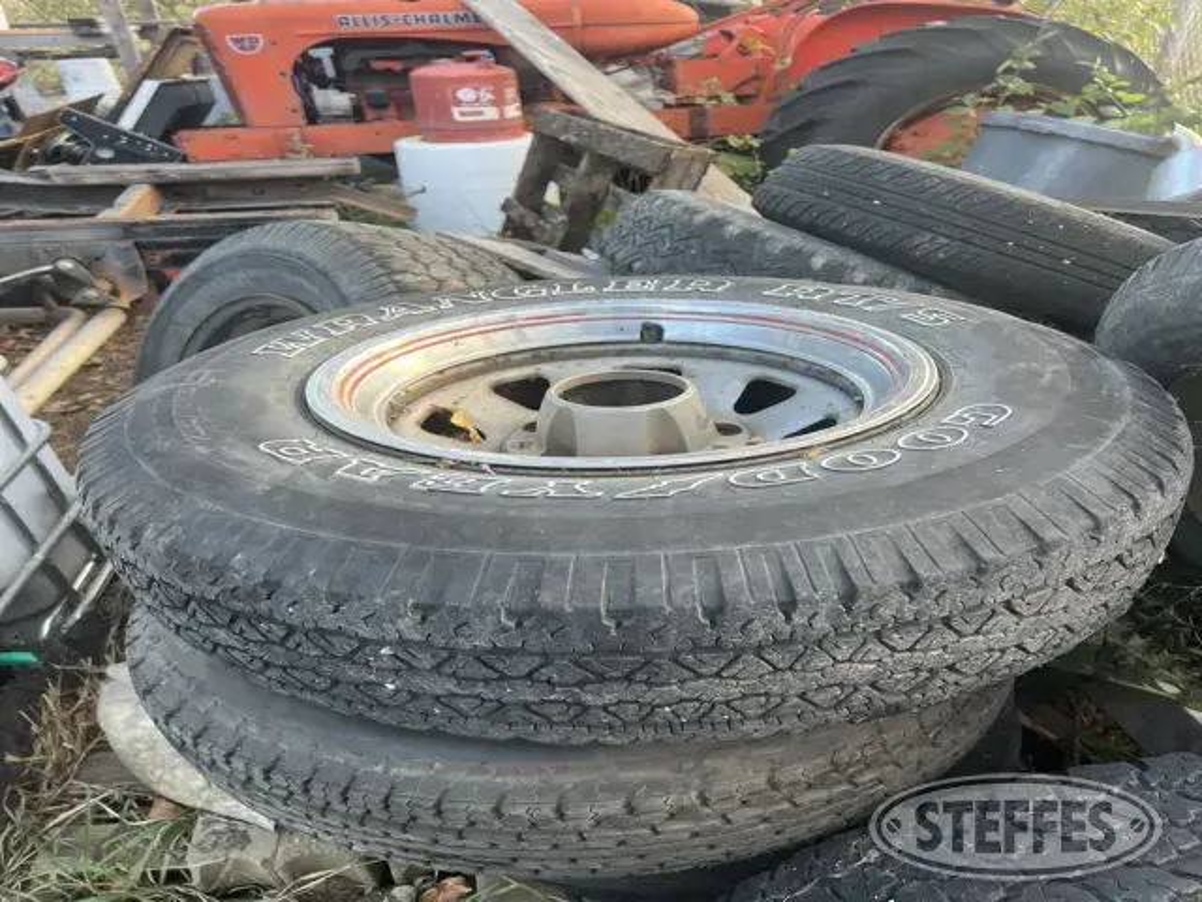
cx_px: 601
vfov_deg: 53.1
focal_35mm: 26
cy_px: 451
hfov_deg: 67.3
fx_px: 903
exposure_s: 1/121
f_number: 1.5
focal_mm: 5.7
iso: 40
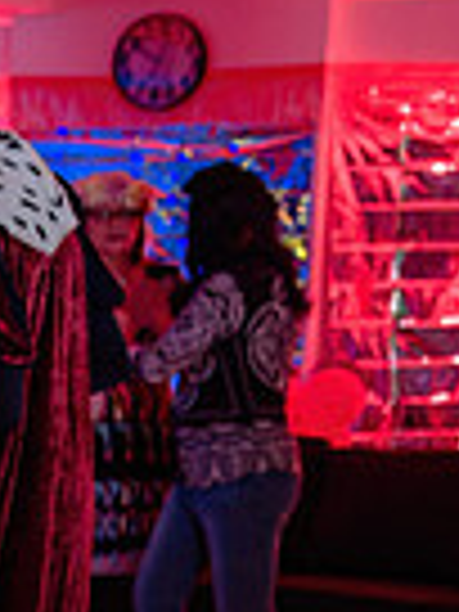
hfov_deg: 8.3
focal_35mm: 157
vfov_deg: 12.4
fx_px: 2776
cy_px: 657
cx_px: -797
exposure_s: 1/100
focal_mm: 35
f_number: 3.5
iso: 800
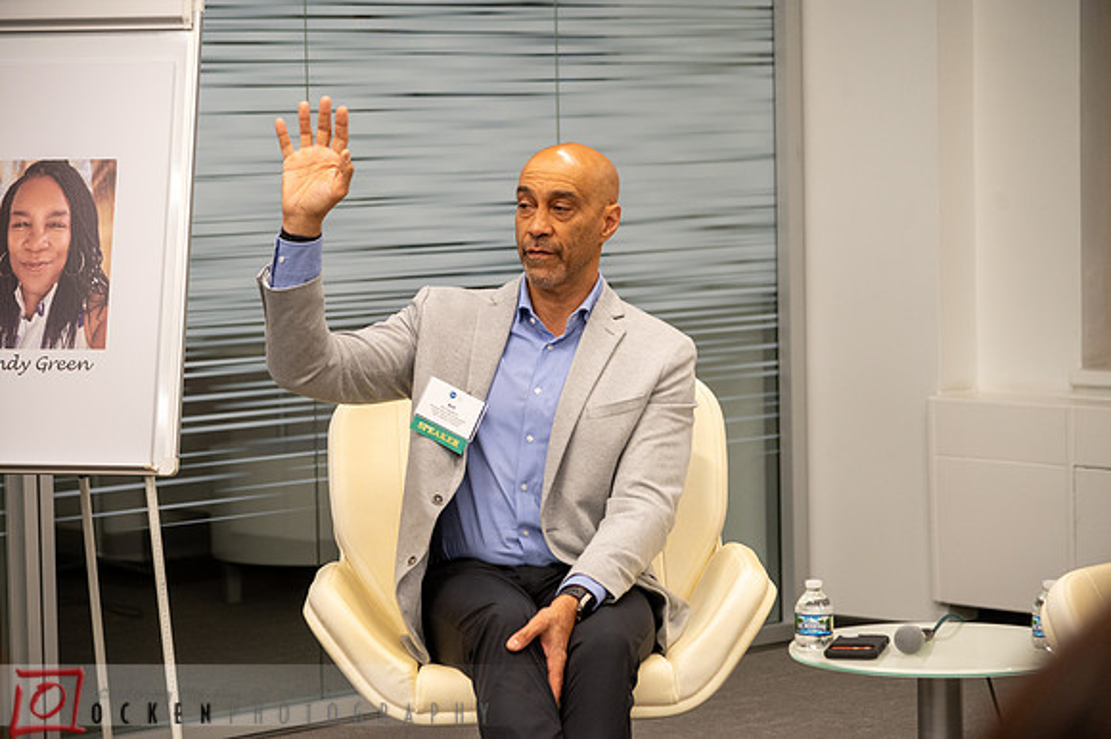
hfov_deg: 17.1
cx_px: 556
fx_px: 3701
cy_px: 370
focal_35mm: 120
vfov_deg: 11.4
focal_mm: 120
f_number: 4
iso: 1600
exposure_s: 1/100
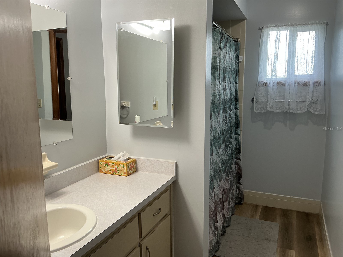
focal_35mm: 29
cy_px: 128
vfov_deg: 48.2
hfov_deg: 61.7
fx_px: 287
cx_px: 172
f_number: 1.8
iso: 50
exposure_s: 1/60
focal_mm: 3
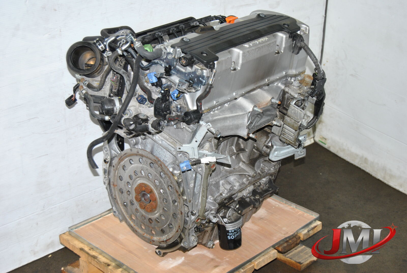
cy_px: 136
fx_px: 764
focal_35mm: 68
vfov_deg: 20.2
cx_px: 204
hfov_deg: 29.8
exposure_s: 1/200
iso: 400
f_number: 6.3
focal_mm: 45
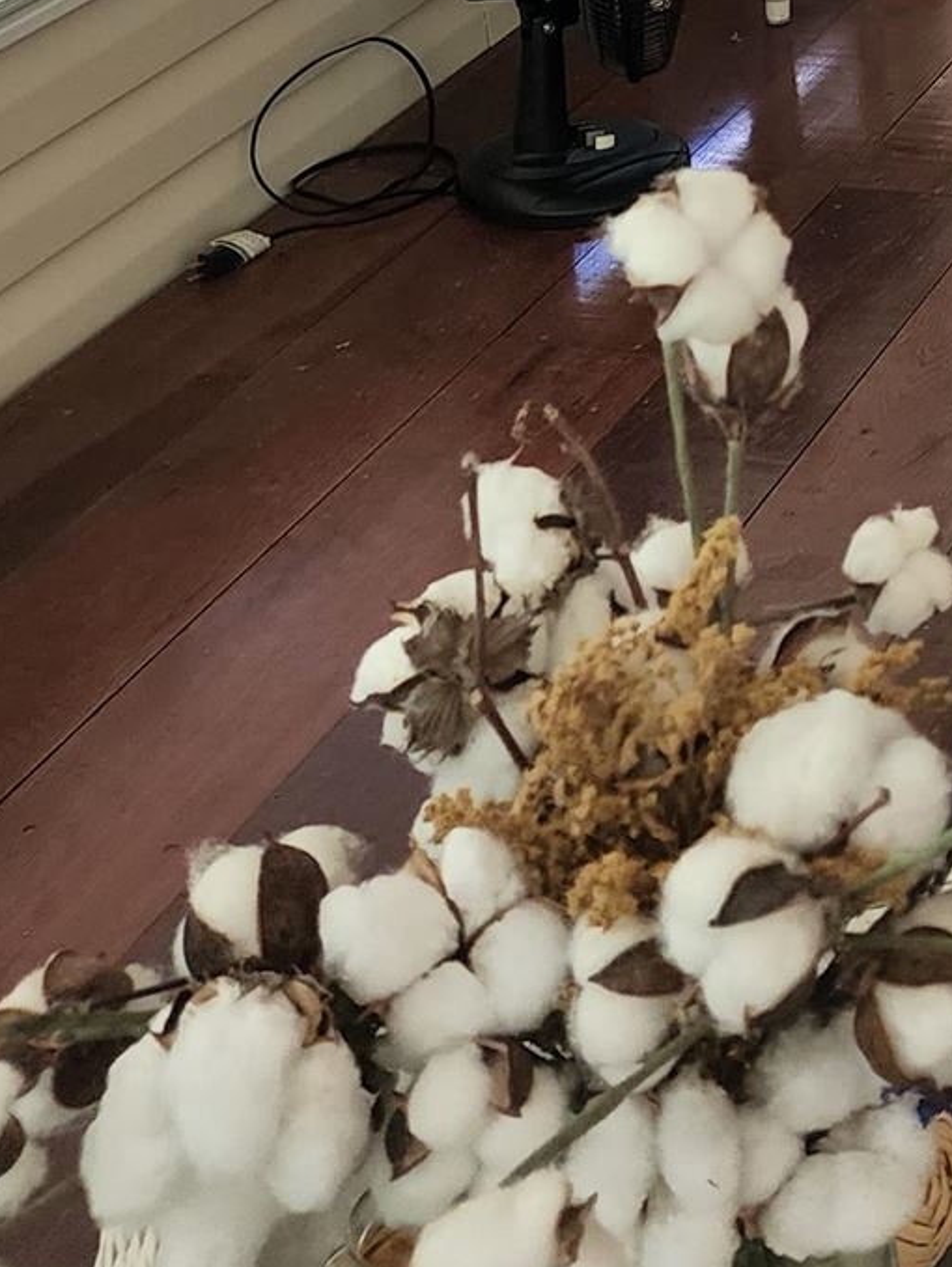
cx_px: 1394
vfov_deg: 21.9
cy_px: -478
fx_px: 2857
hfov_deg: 17.2
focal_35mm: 78
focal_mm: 6.4
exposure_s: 1/180
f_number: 1.8
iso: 200
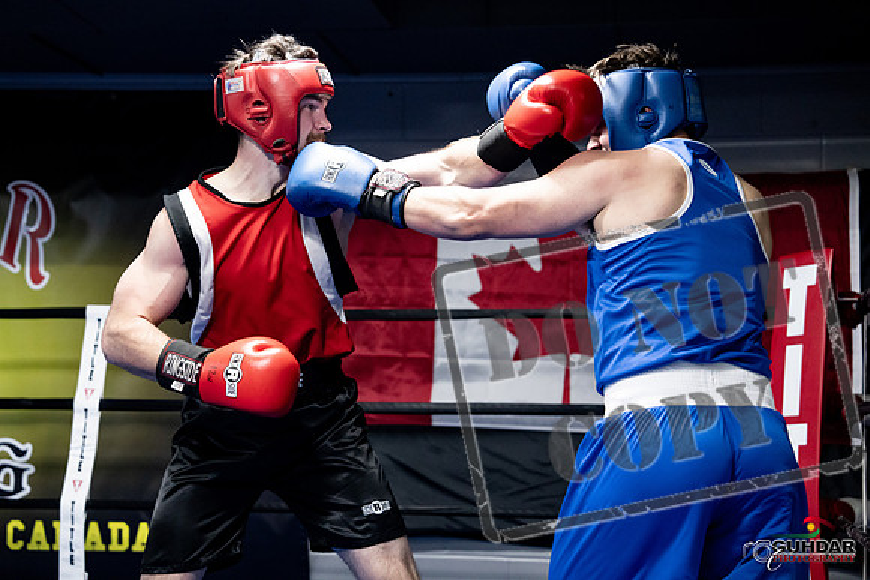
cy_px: 290
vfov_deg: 19.5
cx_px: 435
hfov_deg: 28.8
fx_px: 1692
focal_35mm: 70
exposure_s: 1/1000
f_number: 2.8
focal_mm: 70
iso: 6400
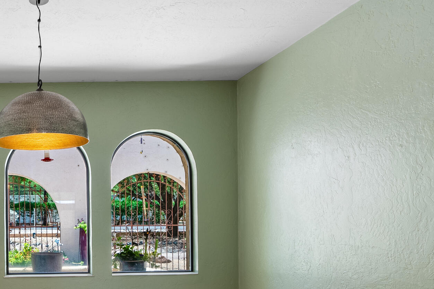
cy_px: 216
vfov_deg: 40.0
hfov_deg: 51.7
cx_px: 42
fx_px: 386
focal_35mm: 32
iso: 400
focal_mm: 16
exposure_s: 1/1.25
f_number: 8
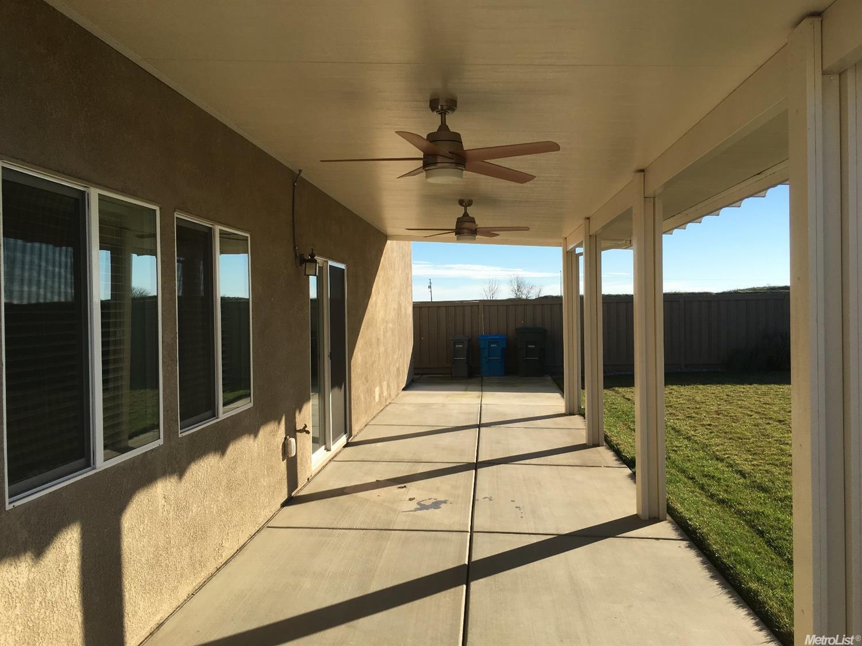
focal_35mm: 29
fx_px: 722
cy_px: 323
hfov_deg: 61.7
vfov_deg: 48.2
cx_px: 431
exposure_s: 1/1261
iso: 25
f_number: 2.2
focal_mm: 4.15
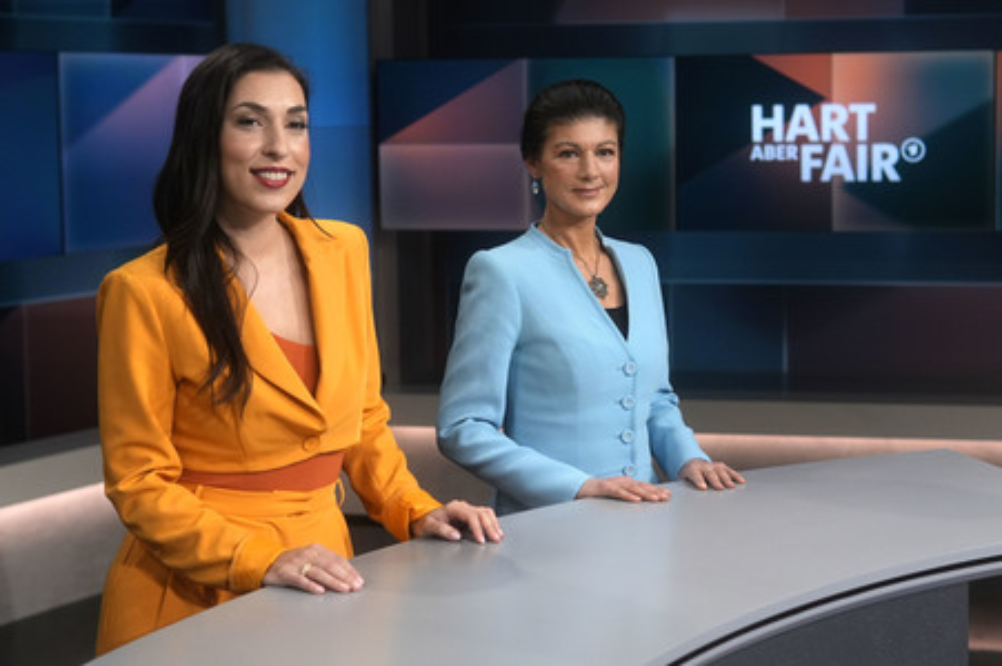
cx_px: 501
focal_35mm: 45
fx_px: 1252
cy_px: 333
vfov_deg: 29.8
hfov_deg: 43.6
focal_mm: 30
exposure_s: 1/500
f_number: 2.2
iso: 640
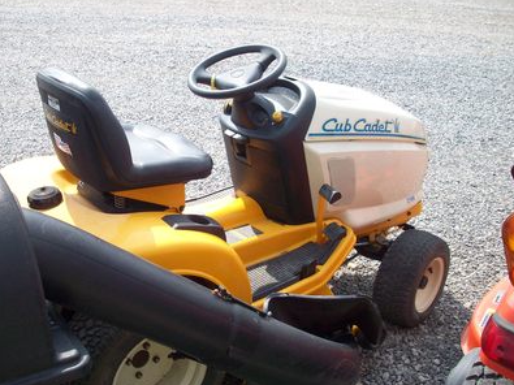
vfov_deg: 28.5
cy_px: 196
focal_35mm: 51
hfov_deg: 37.2
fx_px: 757
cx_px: 185
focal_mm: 6.2
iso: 80
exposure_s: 1/213
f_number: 5.6
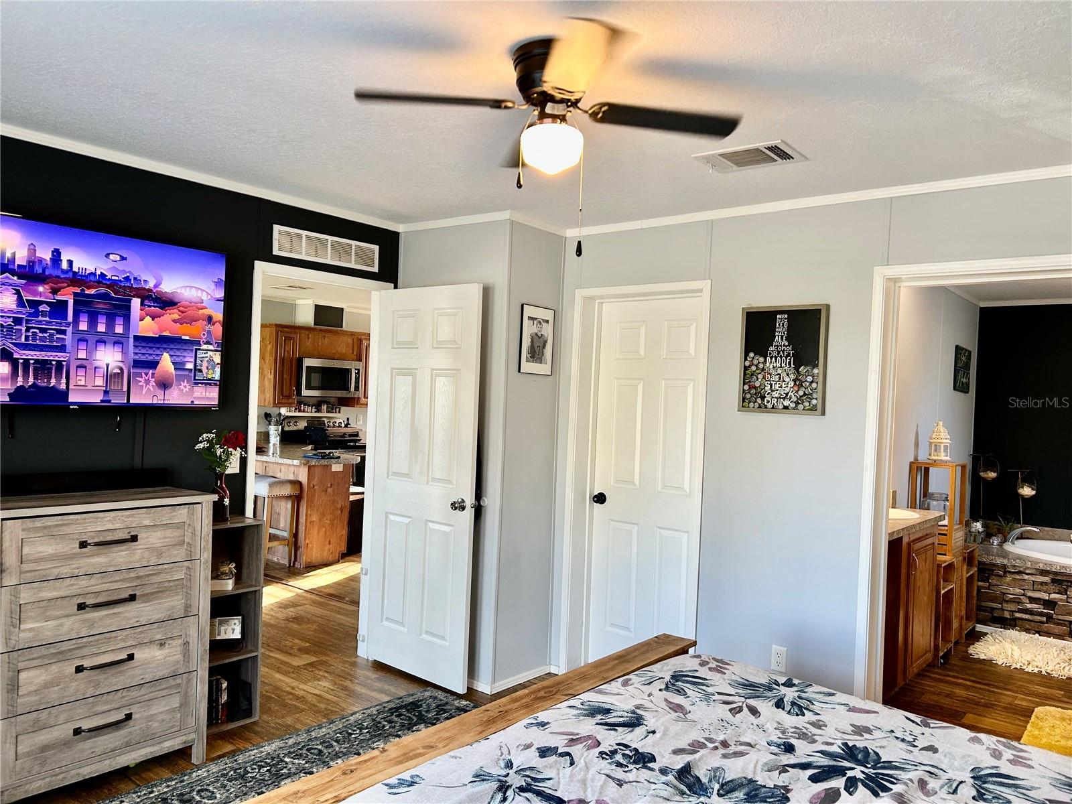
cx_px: 536
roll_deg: -1.8
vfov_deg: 53.1
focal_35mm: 26
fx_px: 805
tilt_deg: -0.6
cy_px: 402
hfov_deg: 67.3
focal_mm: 5.7
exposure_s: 1/60
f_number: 1.5
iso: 80
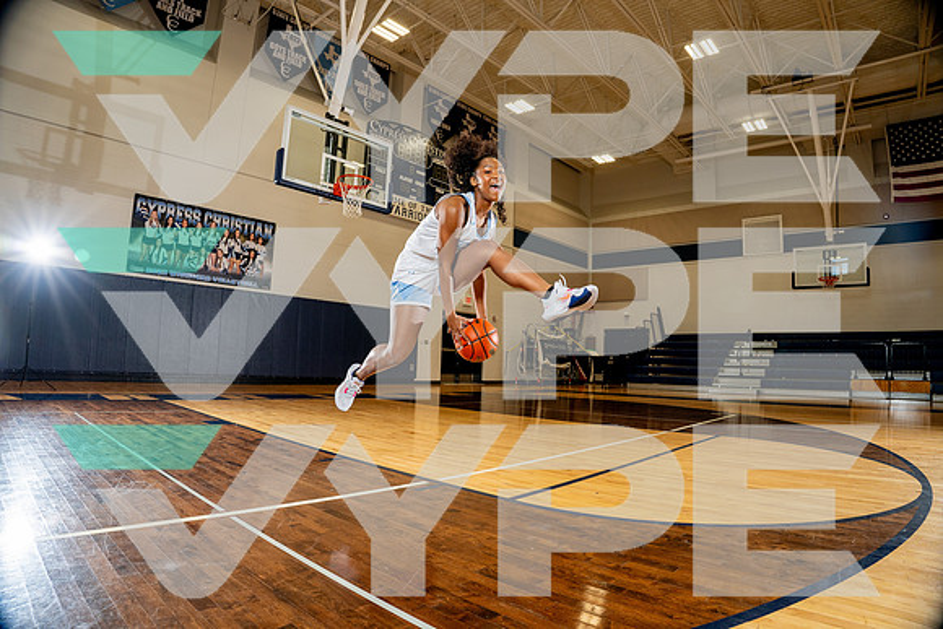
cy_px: 314
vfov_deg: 62.0
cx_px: 472
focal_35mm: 20
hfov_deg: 84.0
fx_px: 524
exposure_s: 1/250
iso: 400
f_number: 5.6
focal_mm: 20
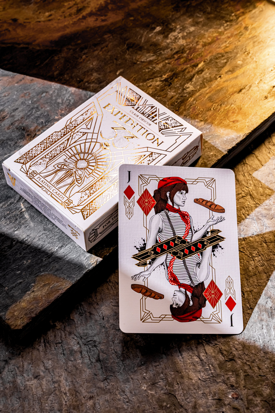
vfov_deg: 31.4
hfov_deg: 21.2
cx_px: 138
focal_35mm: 64
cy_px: 206
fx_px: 733
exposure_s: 1/25
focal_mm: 64
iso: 1250
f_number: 18
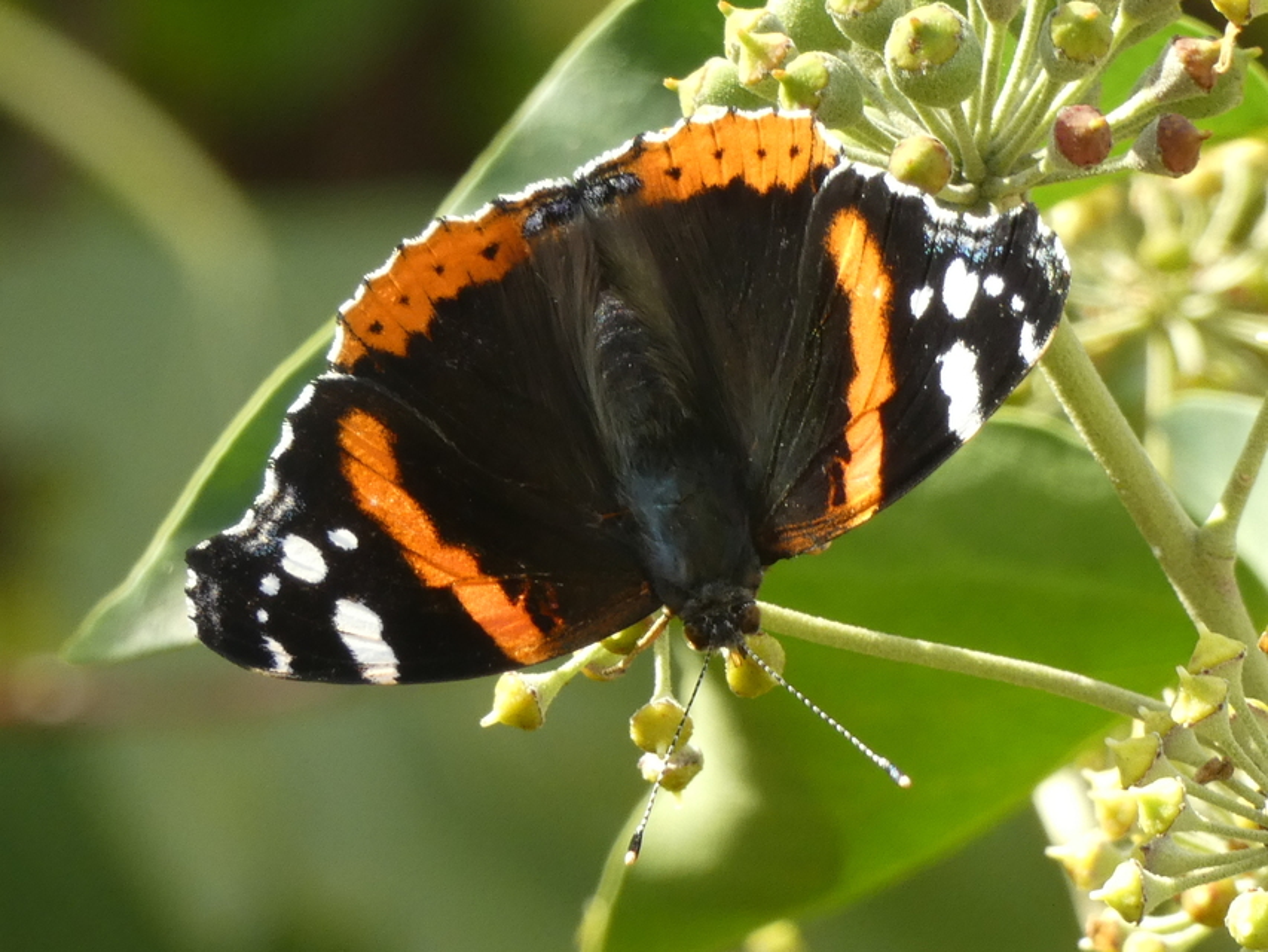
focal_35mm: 300
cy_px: 476
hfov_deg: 6.6
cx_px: 634
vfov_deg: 5.0
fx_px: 10991
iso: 200
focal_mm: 53.8
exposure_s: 1/80
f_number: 5.5
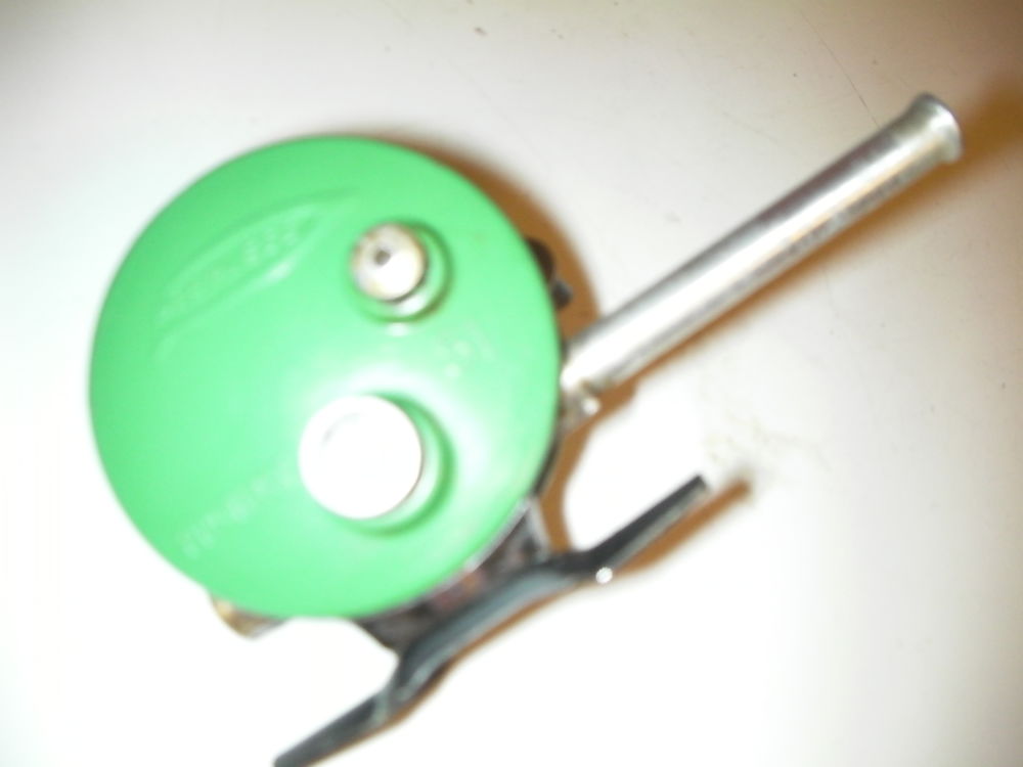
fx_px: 1123
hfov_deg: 49.0
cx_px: 512
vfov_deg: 37.7
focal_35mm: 38
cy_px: 384
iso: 200
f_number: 3.5
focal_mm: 6.3
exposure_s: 1/30
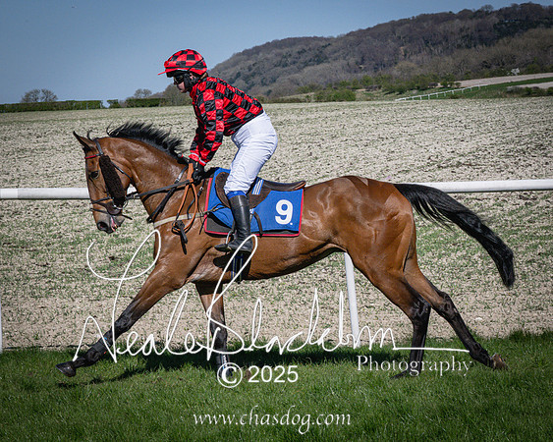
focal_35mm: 158
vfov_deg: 9.8
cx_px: 273
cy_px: 228
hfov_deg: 12.2
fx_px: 2587
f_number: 20
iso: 2000
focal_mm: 115
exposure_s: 1/1600
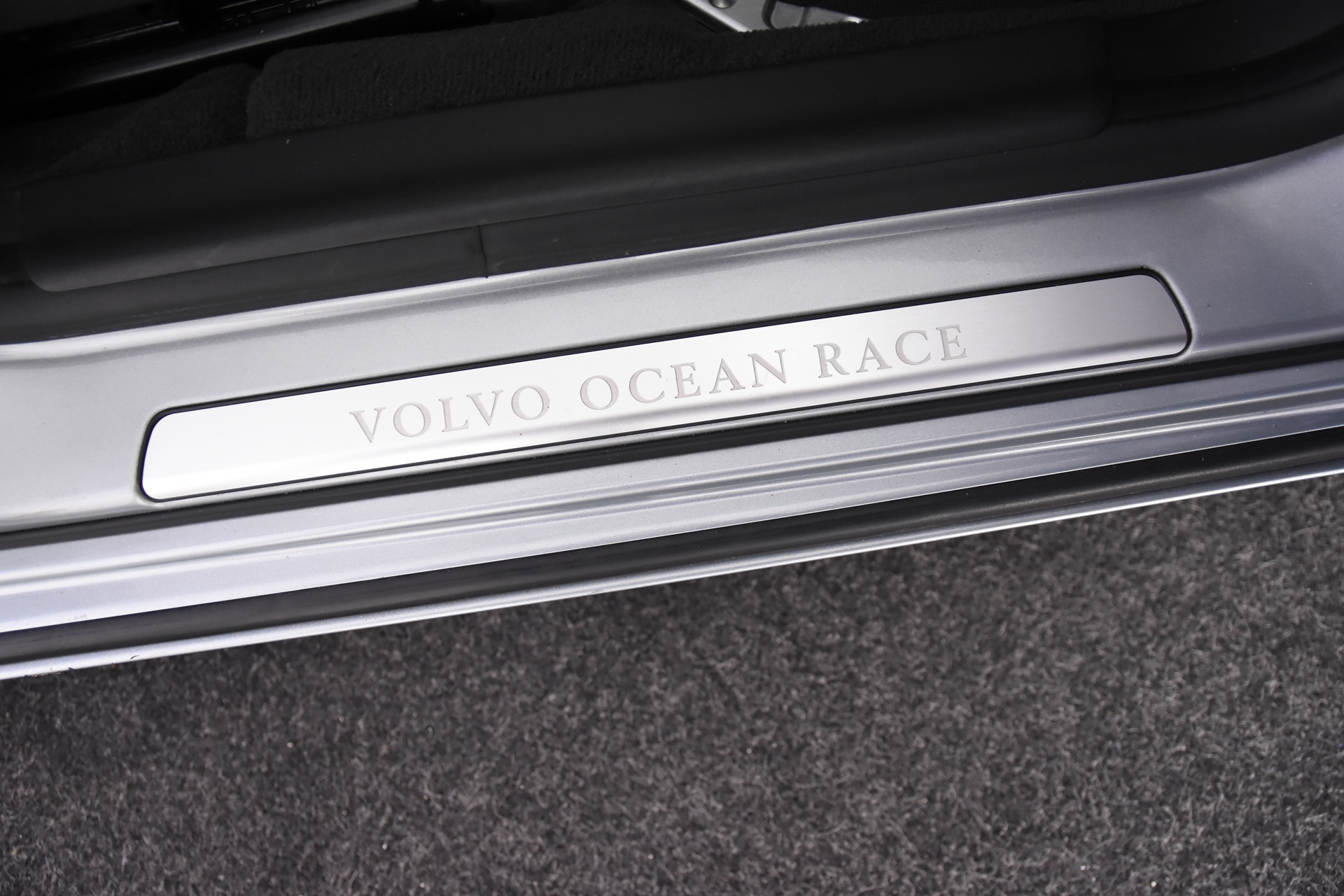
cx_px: 672
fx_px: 1120
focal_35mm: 30
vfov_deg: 43.6
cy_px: 448
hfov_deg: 61.9
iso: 1600
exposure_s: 1/40
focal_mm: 20
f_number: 3.2
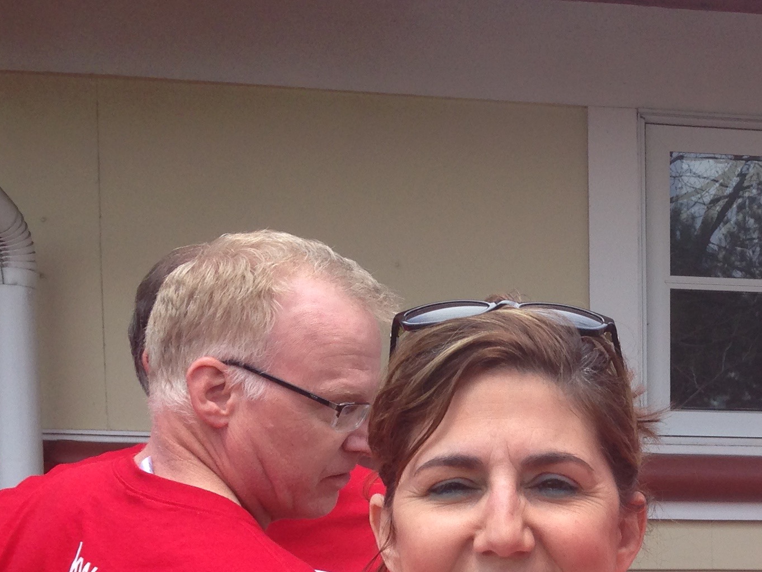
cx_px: 810
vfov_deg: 18.0
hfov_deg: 23.4
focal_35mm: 79
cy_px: 639
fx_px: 1739
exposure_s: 1/553
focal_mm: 4.13
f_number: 2.4
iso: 50
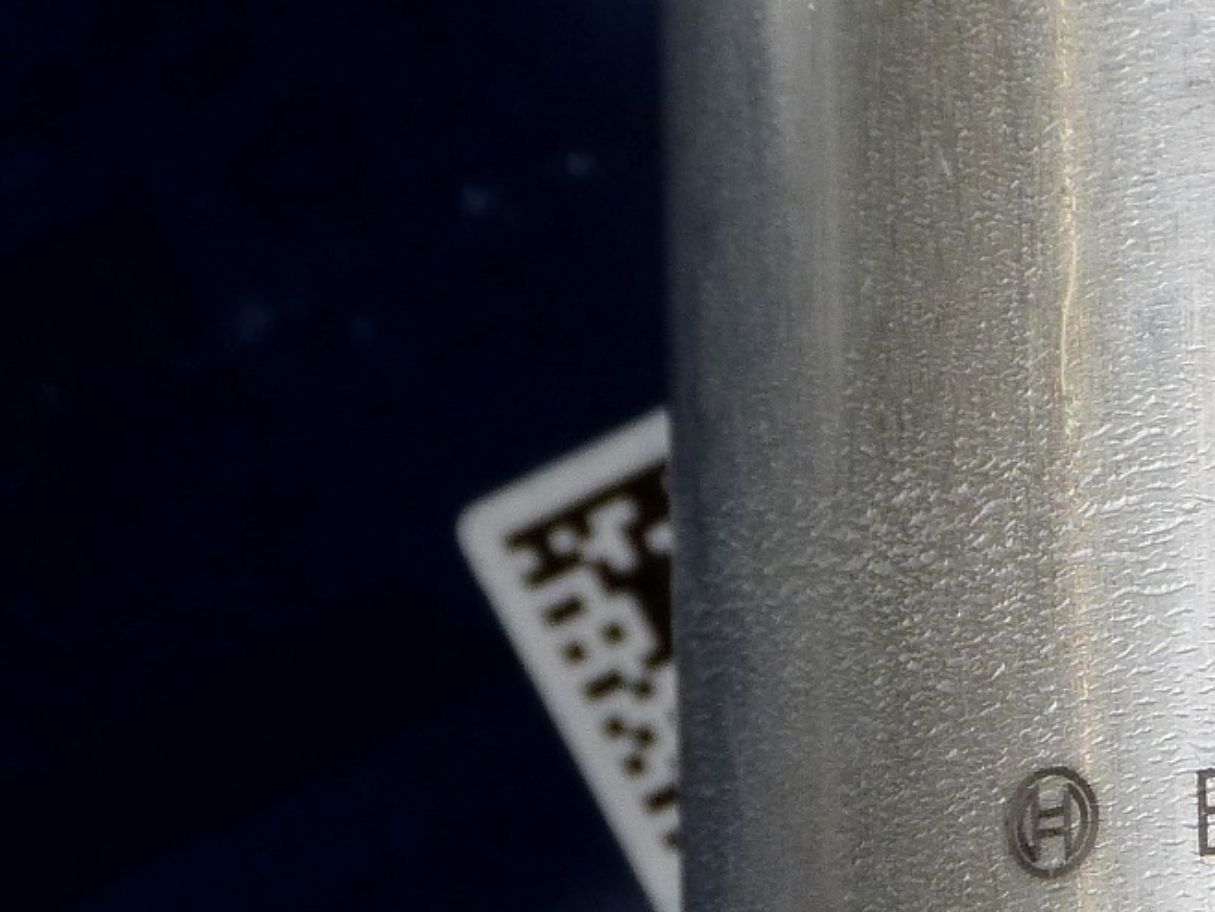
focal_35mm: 471
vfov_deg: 3.2
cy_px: 816
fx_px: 16538
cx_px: 1723
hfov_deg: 4.2
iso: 200
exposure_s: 1/200
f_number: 3.7
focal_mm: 27.9
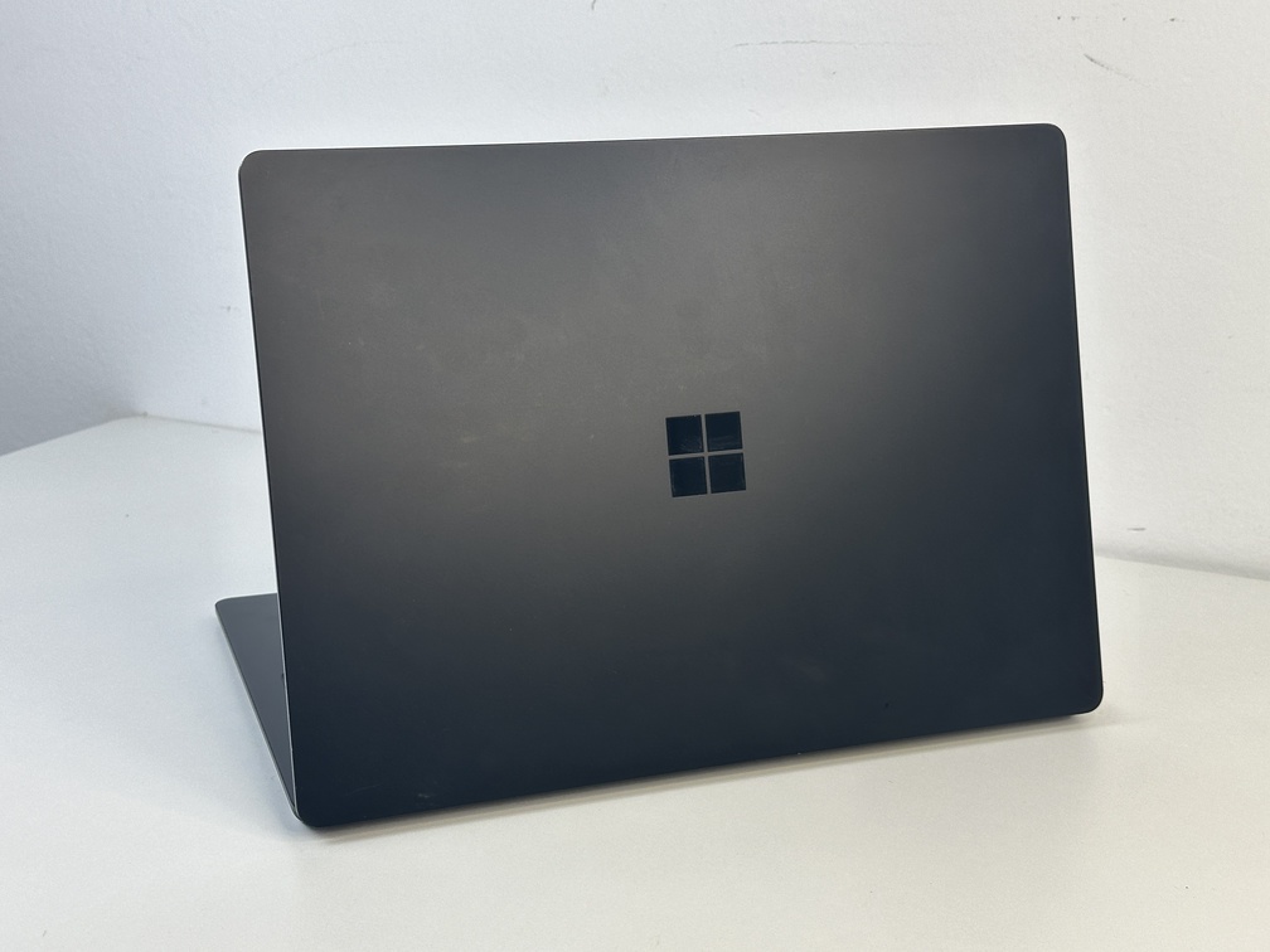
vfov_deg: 30.3
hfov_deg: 39.7
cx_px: 635
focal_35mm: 48
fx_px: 1761
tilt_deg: -17.0
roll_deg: -0.9
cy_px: 476
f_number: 1.78
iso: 64
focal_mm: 6.86
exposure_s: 1/161
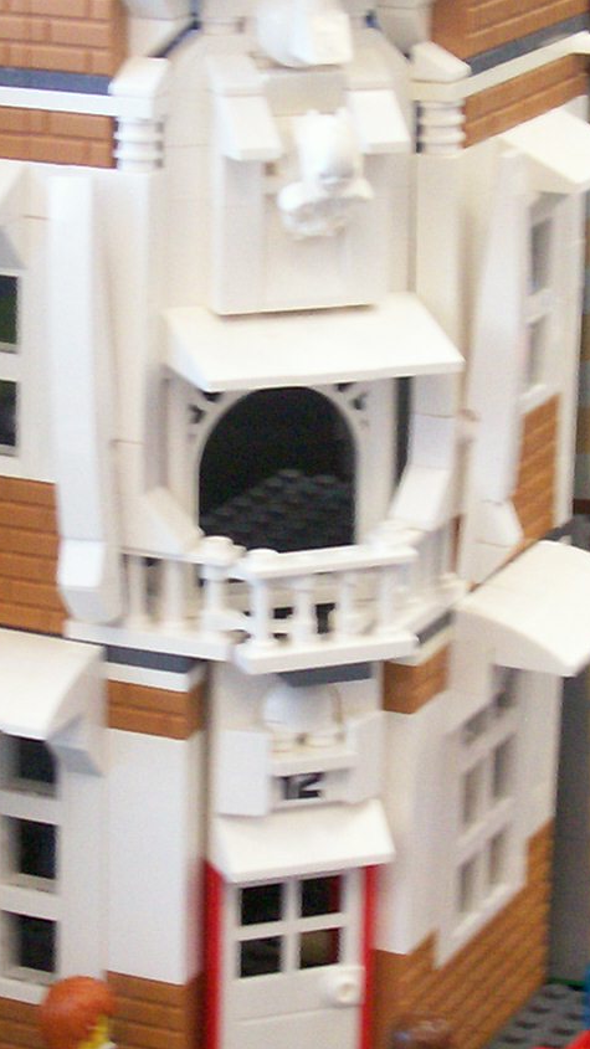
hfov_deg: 8.7
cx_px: 247
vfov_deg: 15.3
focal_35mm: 140
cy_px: 494
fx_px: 3896
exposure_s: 1/20.5
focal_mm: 8.7
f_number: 3.2
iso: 160
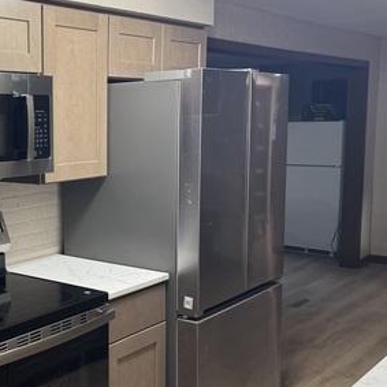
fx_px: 632
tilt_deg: -6.6
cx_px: 1
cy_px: 202
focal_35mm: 50
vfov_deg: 34.0
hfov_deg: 31.5
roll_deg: +0.7
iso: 125
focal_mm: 6.76
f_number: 1.78
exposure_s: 1/60
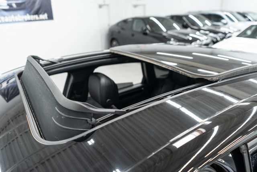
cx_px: 128
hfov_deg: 65.5
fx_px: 200
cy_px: 86
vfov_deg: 46.4
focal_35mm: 28
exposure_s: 1/50
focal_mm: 28
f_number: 3.2
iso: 640
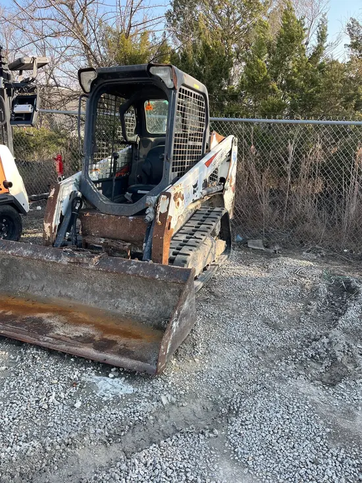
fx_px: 362
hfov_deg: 53.1
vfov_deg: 67.3
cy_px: 242
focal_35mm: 26
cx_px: 181
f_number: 1.6
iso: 50
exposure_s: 1/598
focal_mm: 5.1
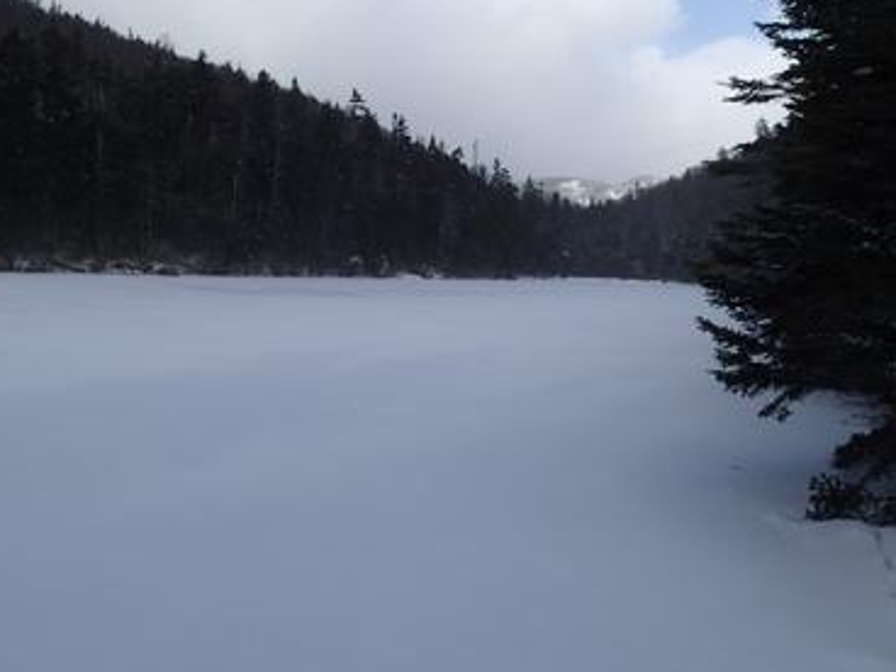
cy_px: 247
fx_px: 880
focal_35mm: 34
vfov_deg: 41.5
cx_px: 421
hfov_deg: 53.9
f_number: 8
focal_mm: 4.5
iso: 100
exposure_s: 1/200
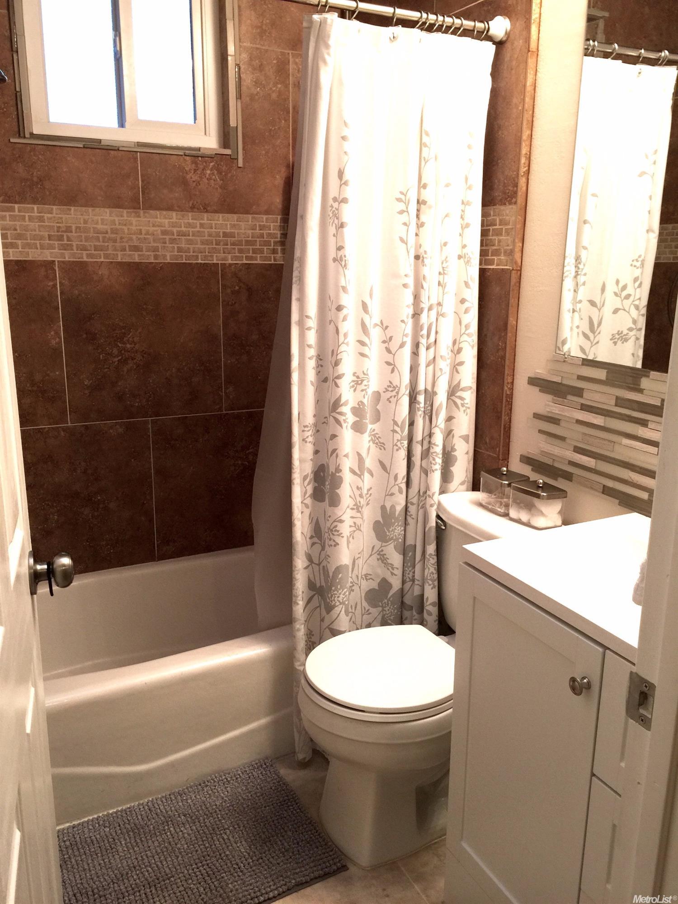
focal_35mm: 29
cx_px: 339
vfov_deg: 61.7
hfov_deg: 48.2
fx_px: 757
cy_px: 452
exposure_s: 1/30
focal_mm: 4.15
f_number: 2.2
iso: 32
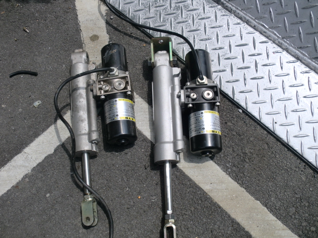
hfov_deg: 52.6
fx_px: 322
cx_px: 159
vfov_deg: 40.7
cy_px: 119
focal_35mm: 35
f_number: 7.8
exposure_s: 1/250
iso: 64
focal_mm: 6.3
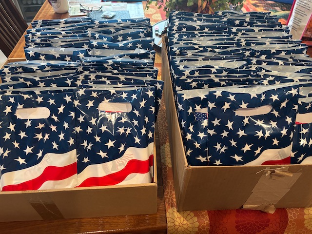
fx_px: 234
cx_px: 156
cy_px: 117
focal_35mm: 26
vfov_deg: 53.1
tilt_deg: -45.5
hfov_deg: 67.3
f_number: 1.6
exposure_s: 1/40
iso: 400
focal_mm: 5.96
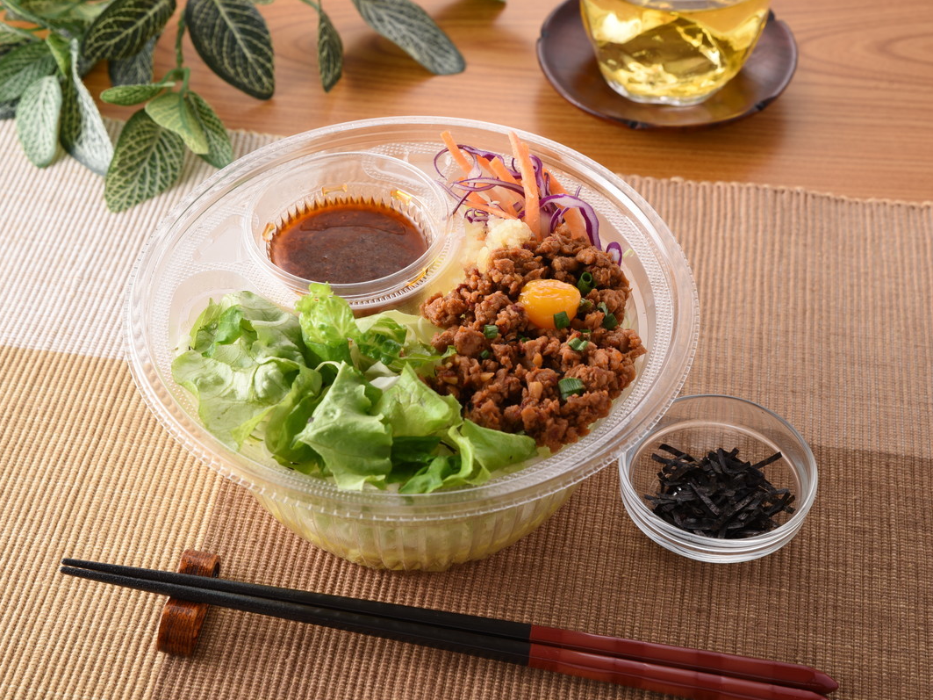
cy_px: 349
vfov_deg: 19.4
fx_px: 2048
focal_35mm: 76
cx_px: 410
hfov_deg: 25.6
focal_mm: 70
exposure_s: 1/100
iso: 160
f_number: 11
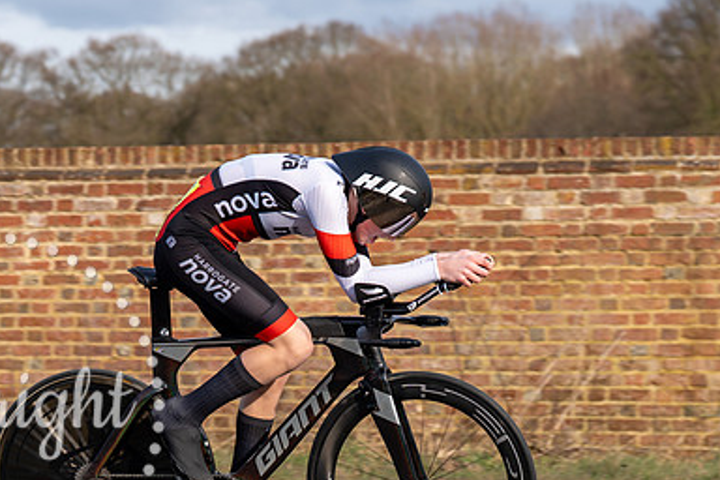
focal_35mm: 133
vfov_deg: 10.3
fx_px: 2660
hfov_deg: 15.4
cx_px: 225
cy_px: 276
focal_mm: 77
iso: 100
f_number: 4
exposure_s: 1/800
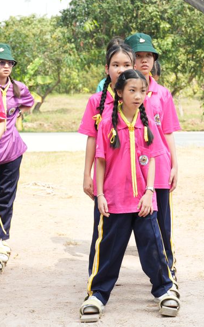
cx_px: 52
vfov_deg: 14.4
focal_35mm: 145
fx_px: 1289
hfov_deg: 9.0
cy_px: 149
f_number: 5.6
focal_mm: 57
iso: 100
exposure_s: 1/100
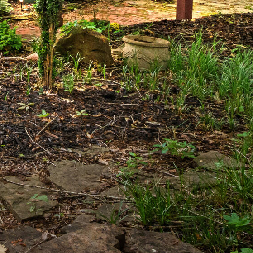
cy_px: -119
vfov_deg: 20.5
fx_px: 604
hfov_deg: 19.6
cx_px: -156
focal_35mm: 73
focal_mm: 16
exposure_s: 1/50
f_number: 13
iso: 1250
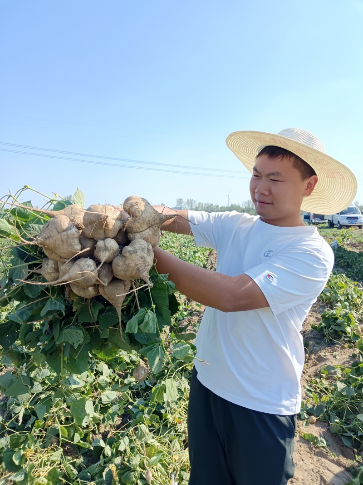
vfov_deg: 67.3
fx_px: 364
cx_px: 182
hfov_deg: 53.1
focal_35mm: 26
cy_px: 242
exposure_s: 1/900
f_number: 1.8
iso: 236
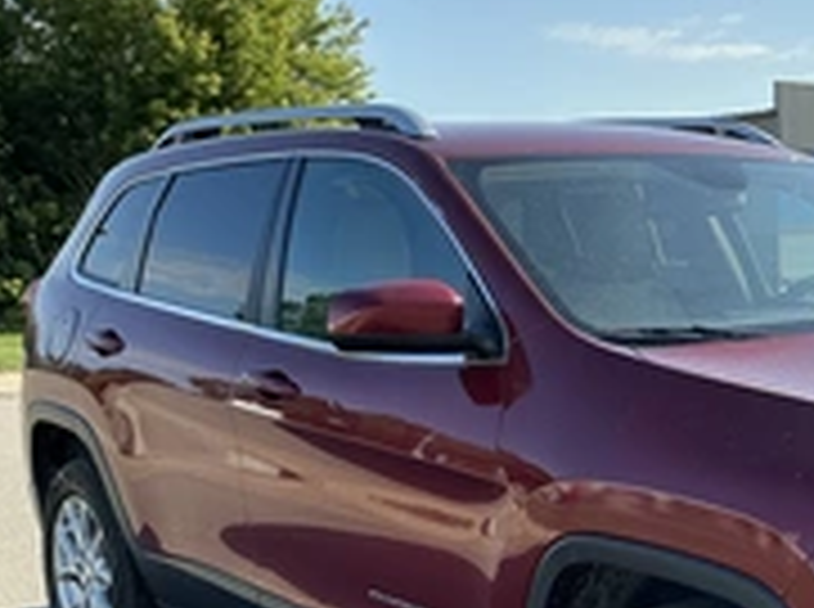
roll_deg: +2.0
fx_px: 1455
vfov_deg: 23.2
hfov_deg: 29.6
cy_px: 495
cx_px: 778
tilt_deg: -7.1
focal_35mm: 62
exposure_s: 1/978
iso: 25
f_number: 1.8
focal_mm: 3
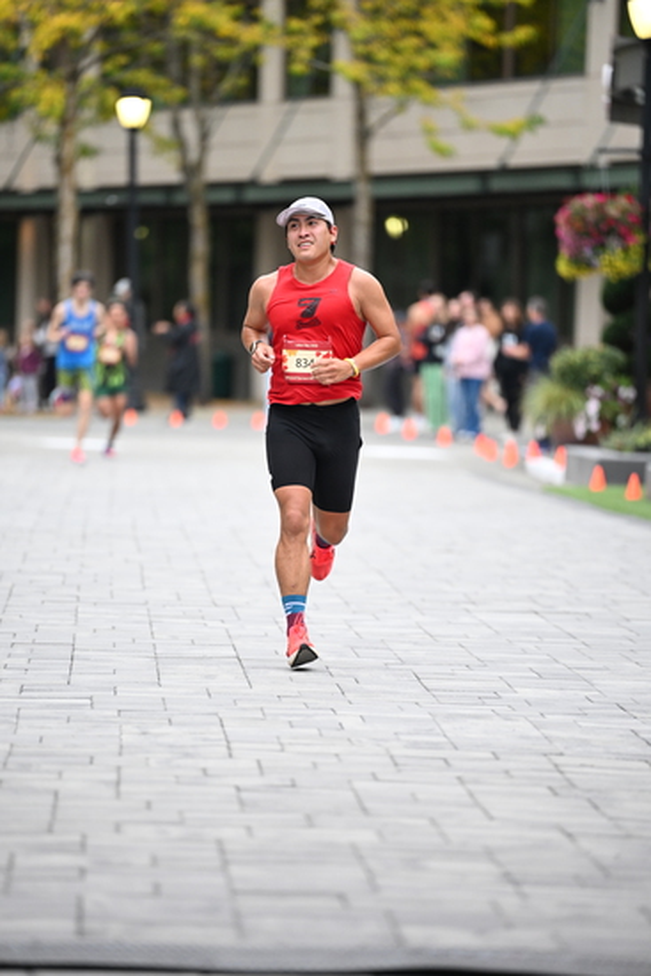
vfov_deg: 10.3
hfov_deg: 6.9
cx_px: 326
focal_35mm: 200
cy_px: 488
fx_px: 5421
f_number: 2.8
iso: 1600
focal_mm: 200
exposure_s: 1/800
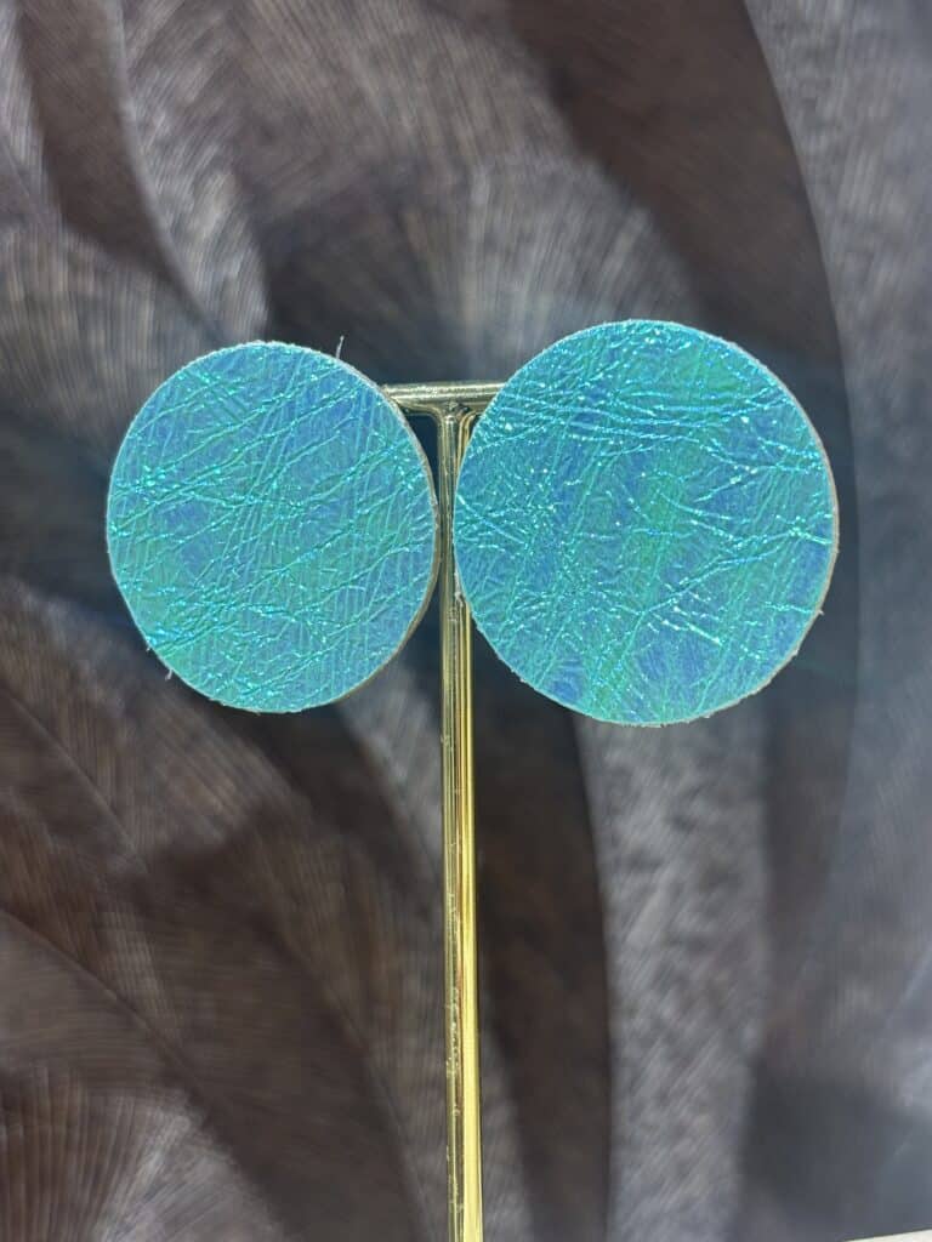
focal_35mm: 52
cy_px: 621
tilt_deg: -1.3
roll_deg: +0.2
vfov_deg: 36.8
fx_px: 1867
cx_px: 466
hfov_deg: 28.0
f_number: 1.6
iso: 40
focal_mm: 5.96
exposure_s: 1/50
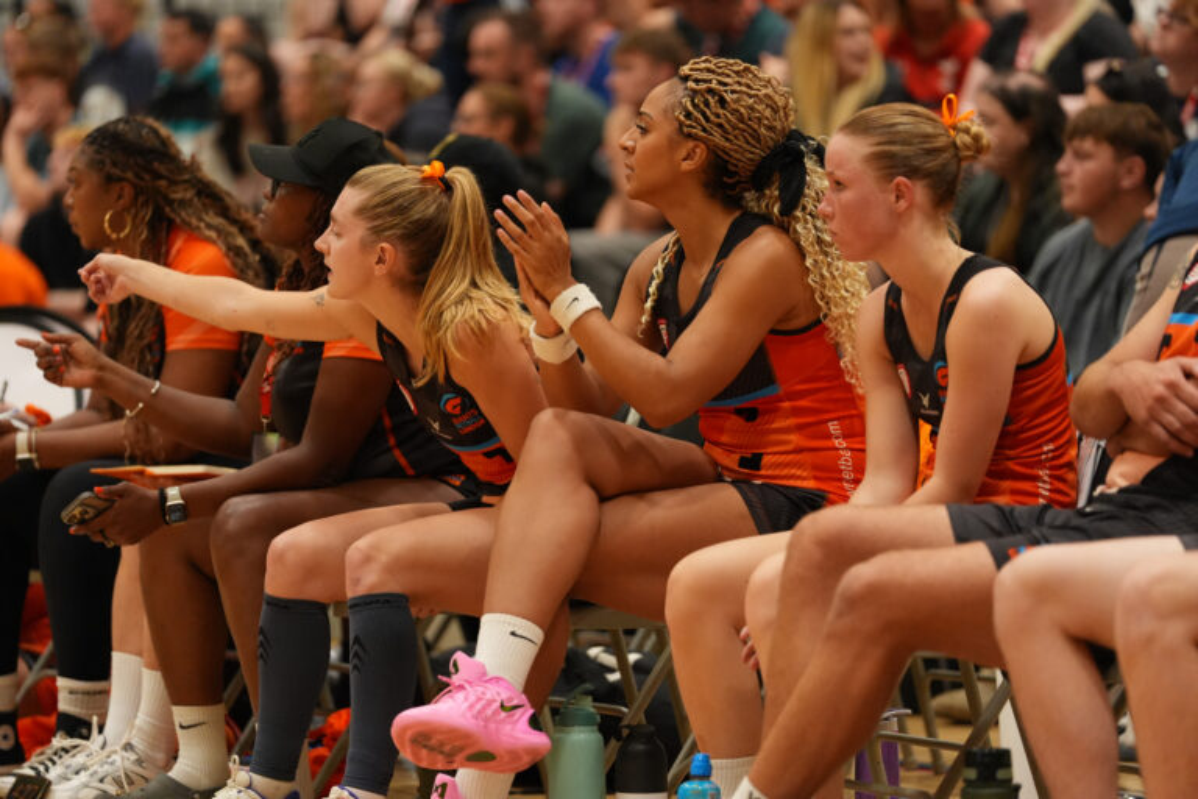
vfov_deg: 7.3
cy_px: 400
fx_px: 6256
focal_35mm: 188
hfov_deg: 10.9
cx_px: 599
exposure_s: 1/800
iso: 4000
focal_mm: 188
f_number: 2.8
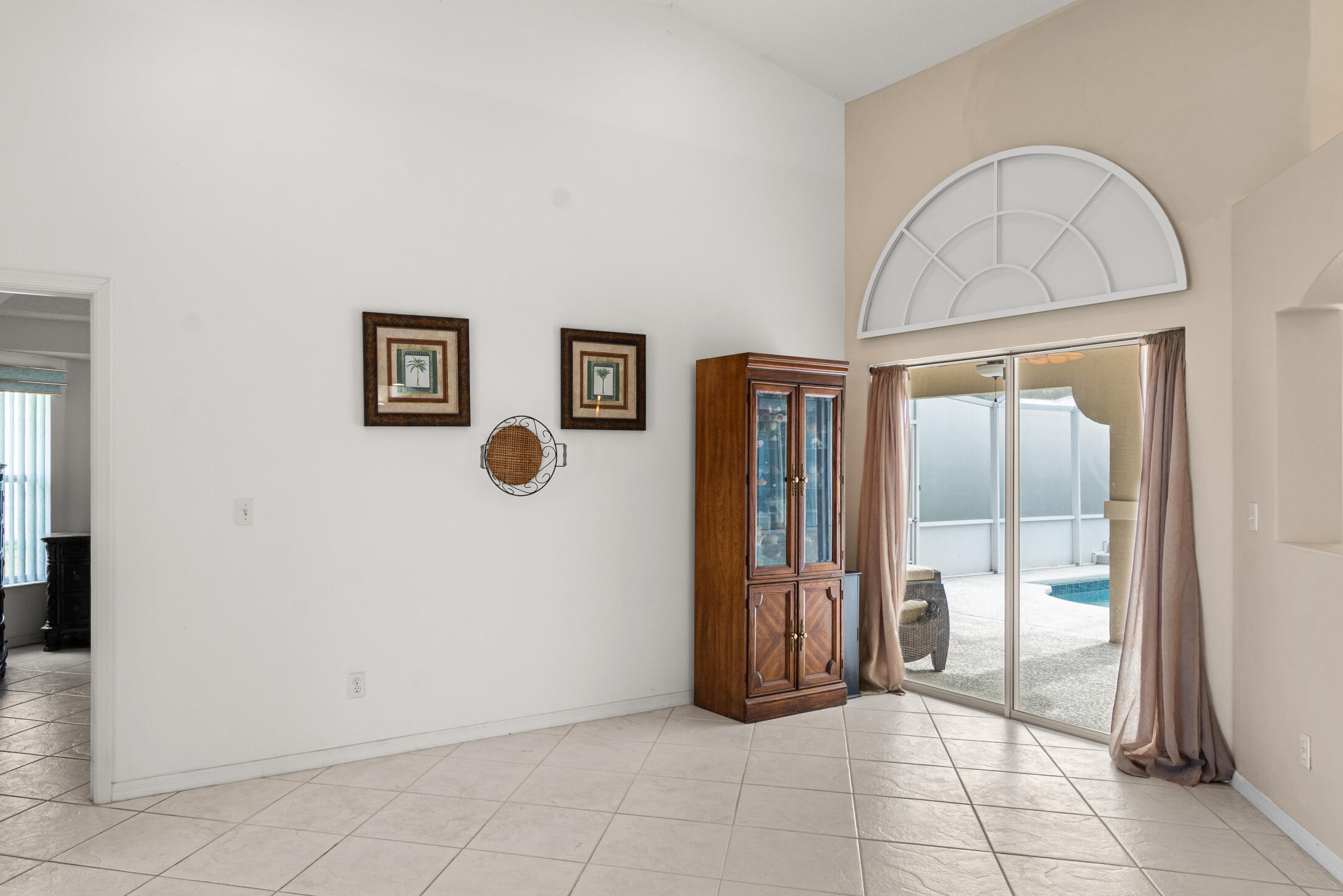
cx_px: 575
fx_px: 846
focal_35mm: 23
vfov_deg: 55.7
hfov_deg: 76.4
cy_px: 468
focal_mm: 11
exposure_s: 1/3
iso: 100
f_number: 9
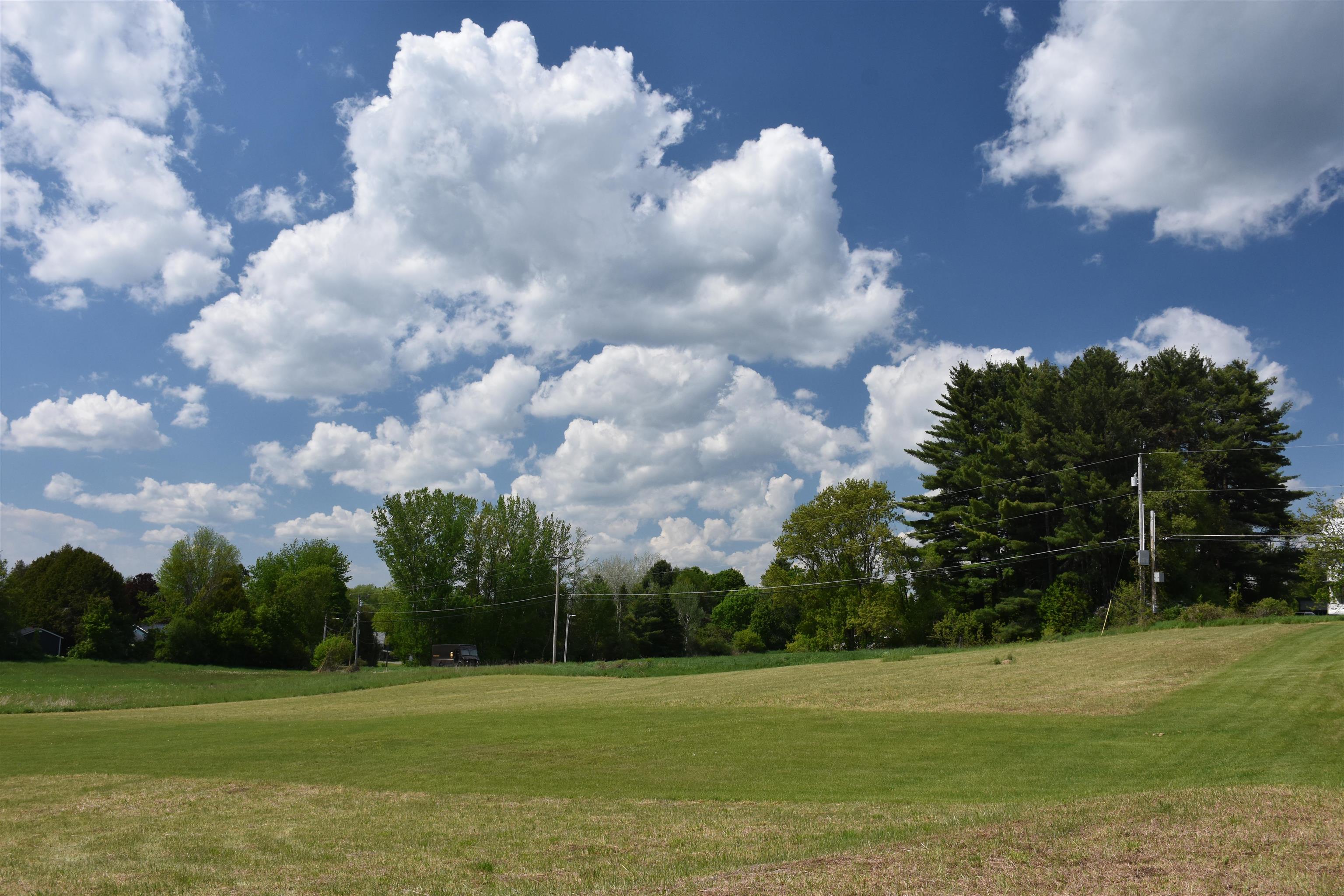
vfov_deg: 40.0
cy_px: 448
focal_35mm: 33
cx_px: 672
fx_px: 1232
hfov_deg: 57.2
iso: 360
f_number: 8
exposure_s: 1/500
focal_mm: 22
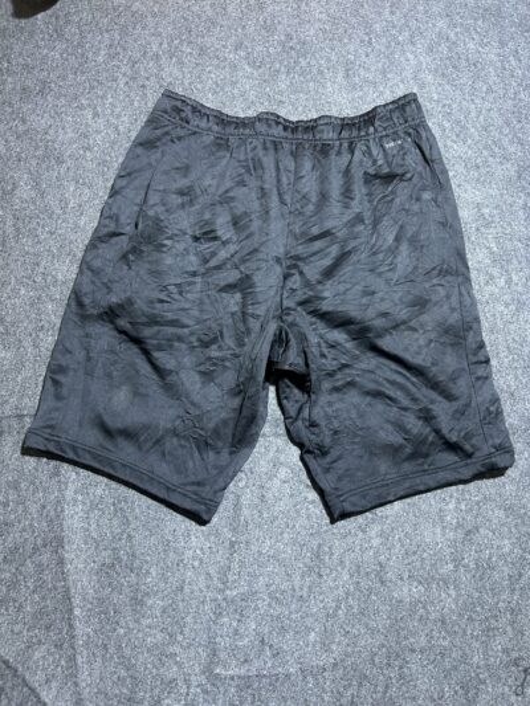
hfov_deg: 53.1
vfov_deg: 67.3
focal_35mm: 26
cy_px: 353
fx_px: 531
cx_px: 265
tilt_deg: -52.5
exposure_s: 1/50
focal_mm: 5.7
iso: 250
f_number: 1.5
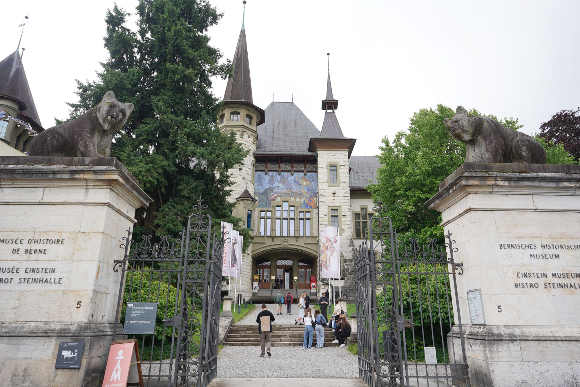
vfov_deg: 53.1
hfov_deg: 73.7
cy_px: 194
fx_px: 387
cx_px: 290
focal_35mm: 24
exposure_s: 1/100
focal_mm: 24
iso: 100
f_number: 7.1
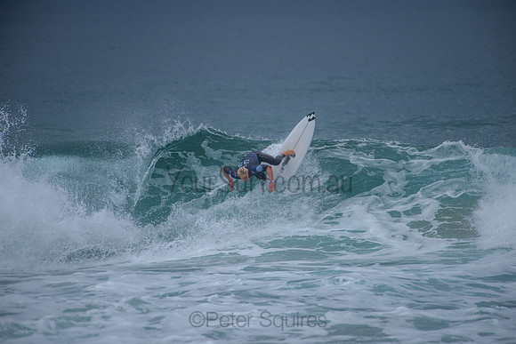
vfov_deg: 2.8
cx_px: 258
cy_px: 172
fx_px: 7168
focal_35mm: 500
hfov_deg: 4.1
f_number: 5.6
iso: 180
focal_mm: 500
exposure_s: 1/2000
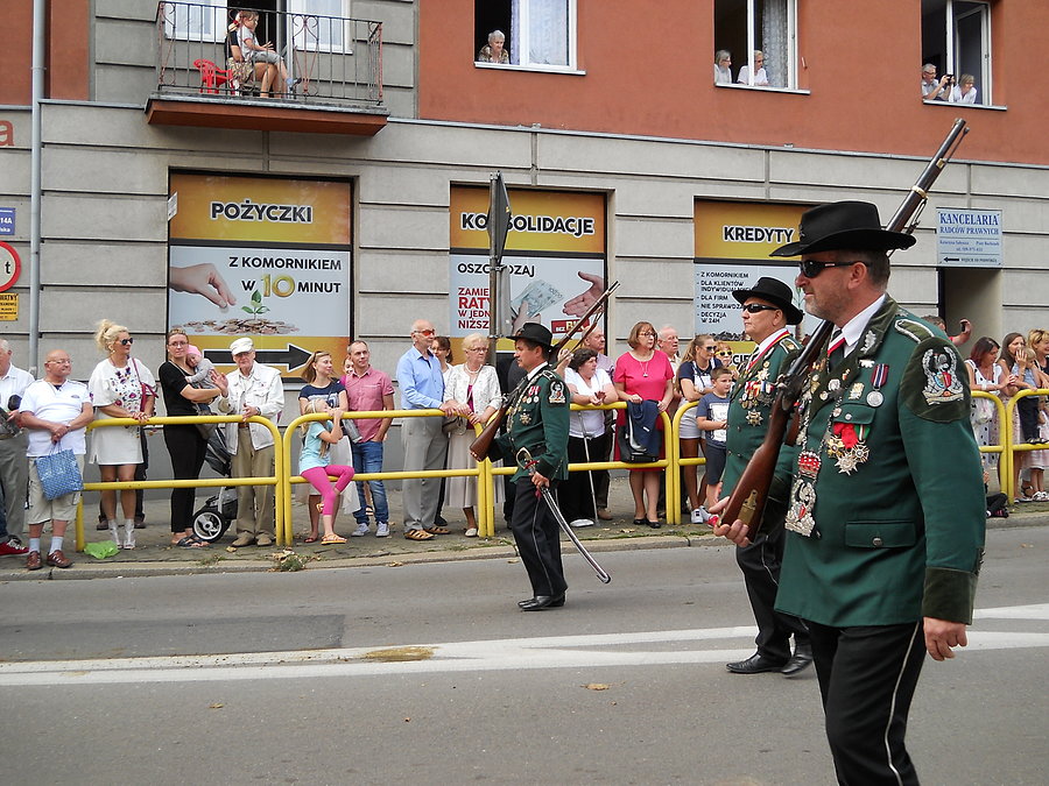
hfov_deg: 45.8
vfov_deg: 35.1
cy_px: 393
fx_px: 1242
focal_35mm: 41
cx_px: 524
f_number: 3.1
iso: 80
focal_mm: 6.72
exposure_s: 1/200
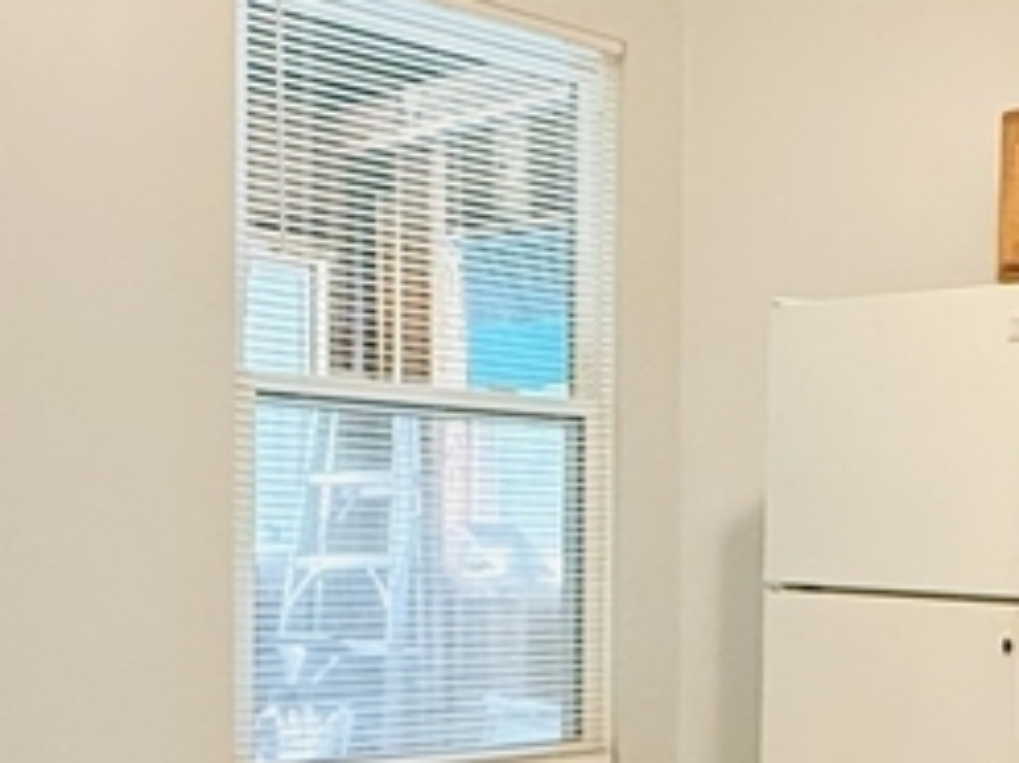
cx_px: 1135
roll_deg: -1.9
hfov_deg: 29.7
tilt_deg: -2.0
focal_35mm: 58
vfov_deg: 24.8
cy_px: 606
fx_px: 1707
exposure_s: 1/60
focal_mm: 2.22
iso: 500
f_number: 2.2
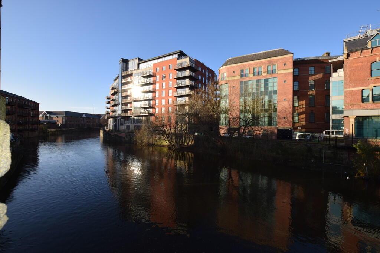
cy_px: 126
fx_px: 158
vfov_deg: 77.3
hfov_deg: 100.4
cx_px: 190
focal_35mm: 15
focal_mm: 10
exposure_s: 1/200
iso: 100
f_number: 7.1
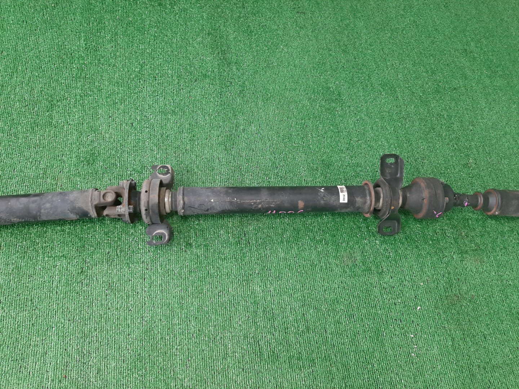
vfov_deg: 53.1
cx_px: 260
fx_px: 390
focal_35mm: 26
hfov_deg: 67.3
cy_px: 194
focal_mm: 3.93
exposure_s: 1/50
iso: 130
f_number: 1.7
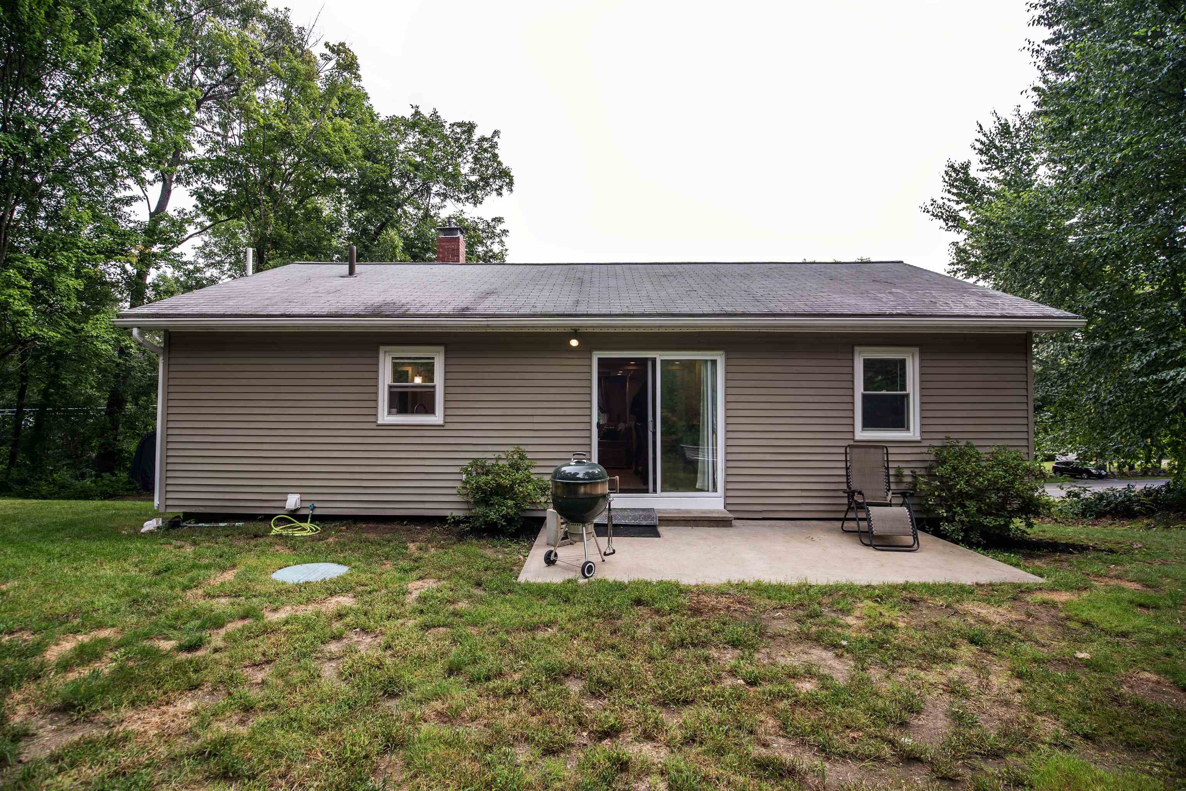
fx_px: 527
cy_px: 396
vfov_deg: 73.7
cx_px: 593
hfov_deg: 96.7
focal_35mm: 16
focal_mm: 16
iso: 100
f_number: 5
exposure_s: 1/40
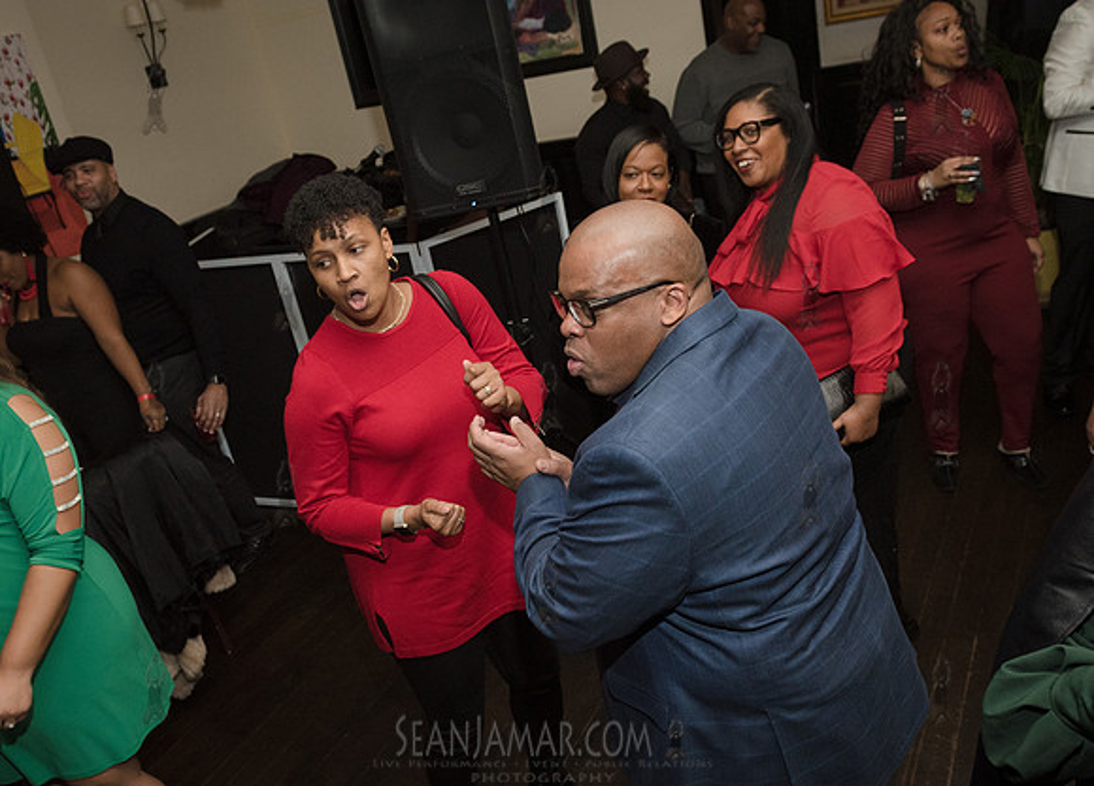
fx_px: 1044
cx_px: 522
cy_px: 455
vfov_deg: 41.2
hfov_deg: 55.3
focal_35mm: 34
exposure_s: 1/250
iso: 2000
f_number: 4.5
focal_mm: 24
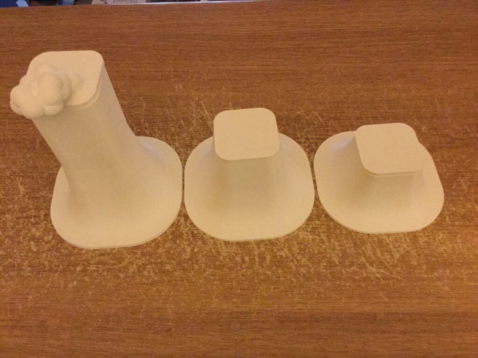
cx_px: 239
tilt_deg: -58.9
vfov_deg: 45.4
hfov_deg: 58.4
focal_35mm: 31
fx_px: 428
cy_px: 179
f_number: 2.4
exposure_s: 1/15
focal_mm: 3.3
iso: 400
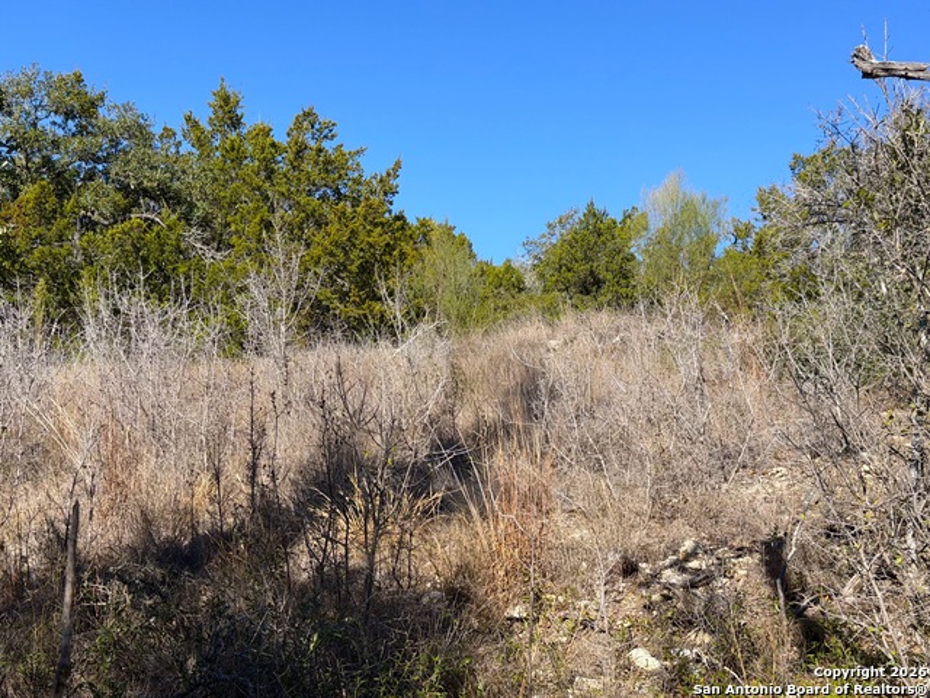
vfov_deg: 30.3
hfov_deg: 39.7
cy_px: 349
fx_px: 1290
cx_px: 465
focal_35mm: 48
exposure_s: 1/3704
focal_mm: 6.76
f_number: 1.78
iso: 64
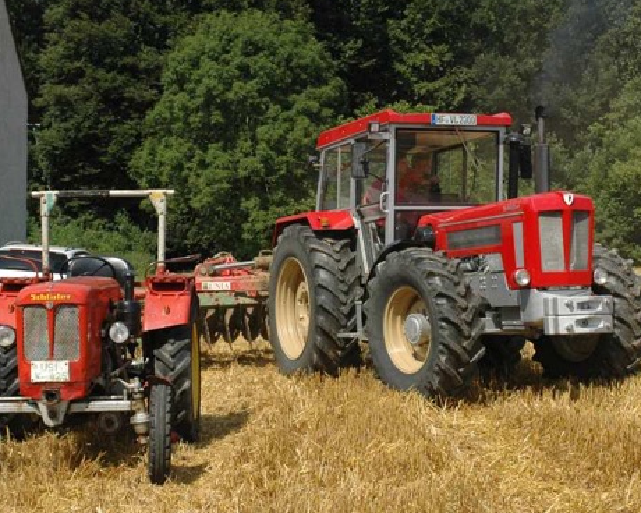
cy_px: 222
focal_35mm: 76
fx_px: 1438
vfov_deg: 20.2
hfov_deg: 25.1
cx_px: 343
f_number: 10
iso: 400
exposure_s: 1/400
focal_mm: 31
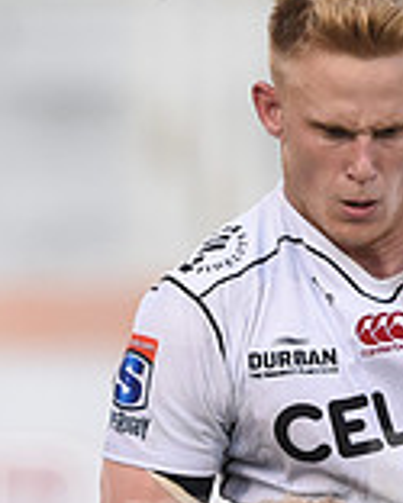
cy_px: 527
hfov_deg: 1.1
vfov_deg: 1.3
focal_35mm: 1463
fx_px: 21791
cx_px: 229
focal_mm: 420
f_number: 4
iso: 1250
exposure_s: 1/1000
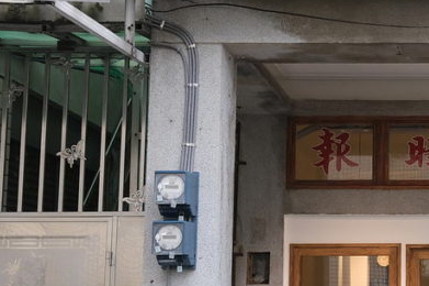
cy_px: 175
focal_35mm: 76
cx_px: 475
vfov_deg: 17.9
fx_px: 905
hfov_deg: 24.8
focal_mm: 19.6
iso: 1000
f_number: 4
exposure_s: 1/100
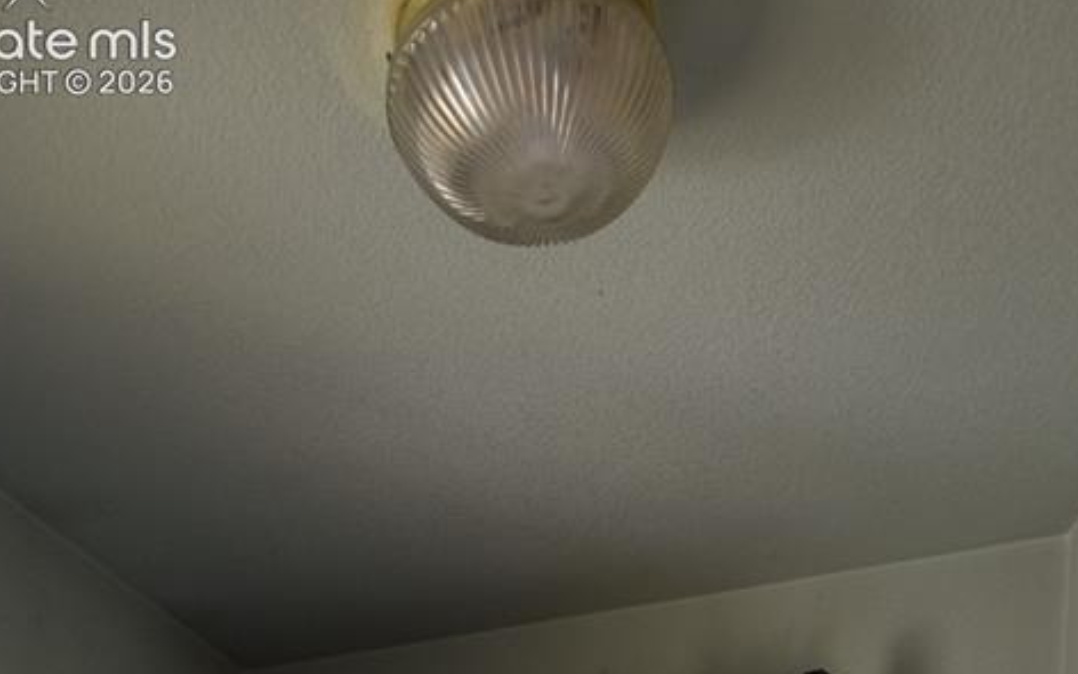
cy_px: 1186
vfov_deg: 22.6
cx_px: 686
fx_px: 1028
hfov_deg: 54.6
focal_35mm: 35
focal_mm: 10
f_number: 5
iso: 400
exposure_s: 1/100
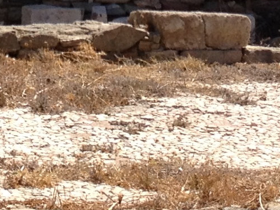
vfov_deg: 6.2
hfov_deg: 8.6
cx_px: 75
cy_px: -309
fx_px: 1861
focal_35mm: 230
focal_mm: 4.28
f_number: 2.4
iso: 50
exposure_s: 1/1416
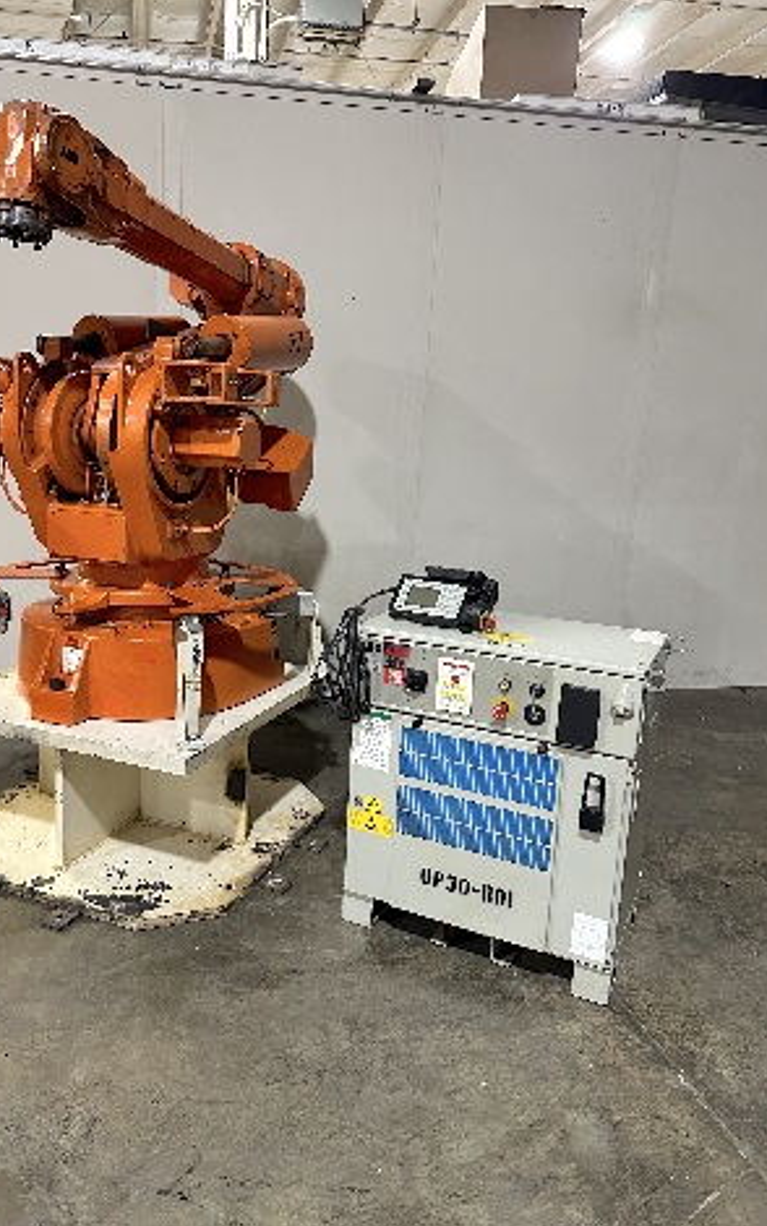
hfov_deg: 47.4
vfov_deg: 70.4
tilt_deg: -13.6
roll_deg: -0.9
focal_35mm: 26
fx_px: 869
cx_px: 310
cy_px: 603
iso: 640
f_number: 1.78
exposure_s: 1/40
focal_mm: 6.86
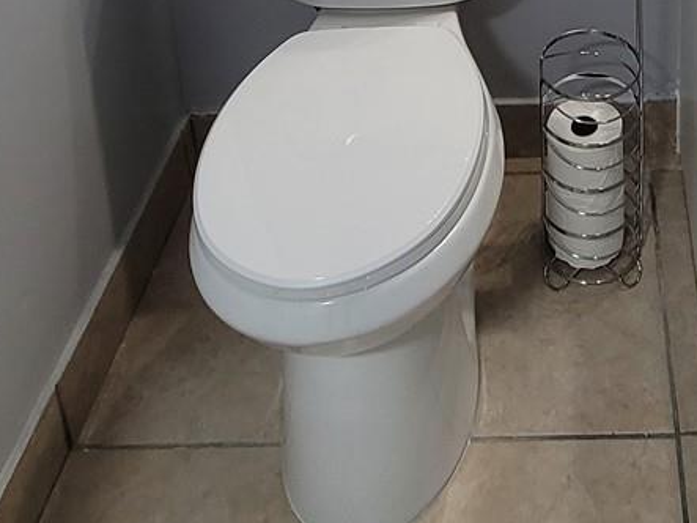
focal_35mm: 47
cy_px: -372
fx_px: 946
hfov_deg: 38.7
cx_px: 568
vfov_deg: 21.9
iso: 160
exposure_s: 1/60
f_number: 2.2
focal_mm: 2.2
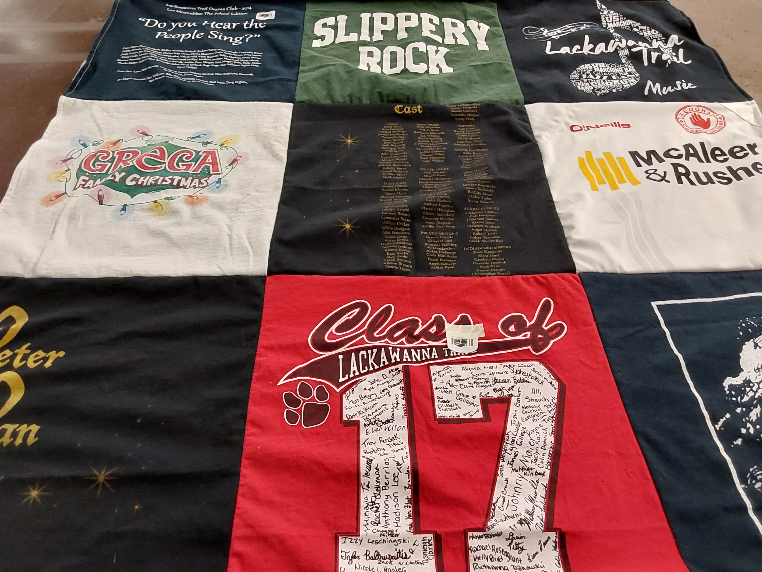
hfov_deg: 63.4
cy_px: 286
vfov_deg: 49.7
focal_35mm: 28
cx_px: 381
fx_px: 616
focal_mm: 2.91
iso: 160
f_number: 1.9
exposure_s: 1/60
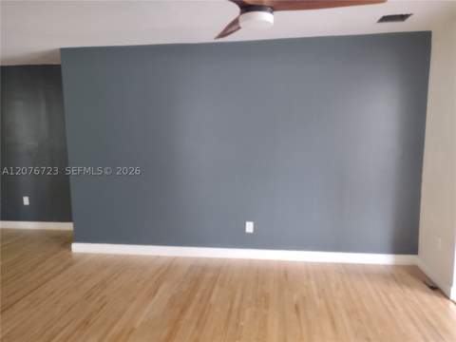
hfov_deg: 65.3
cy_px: 171
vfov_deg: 51.4
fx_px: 356
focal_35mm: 27
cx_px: 228
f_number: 1.7
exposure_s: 1/40
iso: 378
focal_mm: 4.71
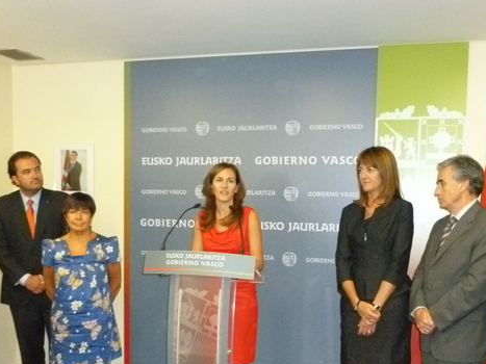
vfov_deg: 33.8
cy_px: 265
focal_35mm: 42
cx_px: 242
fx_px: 590
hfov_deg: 44.8
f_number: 3.3
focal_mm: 5
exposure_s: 1/60
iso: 640
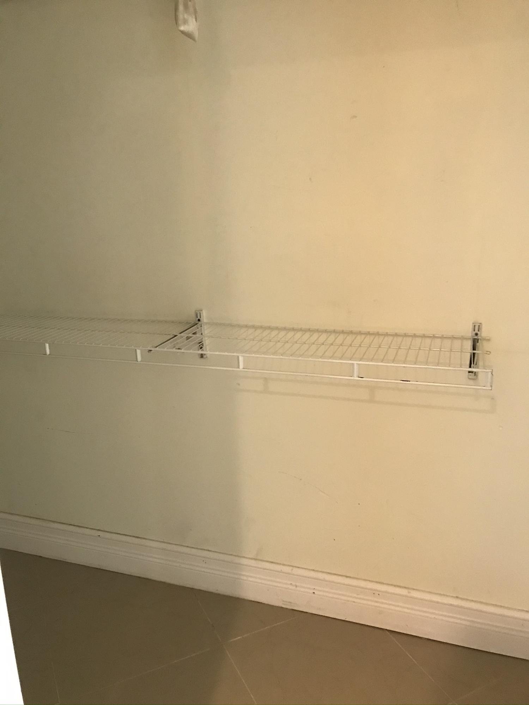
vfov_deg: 63.4
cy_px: 352
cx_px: 264
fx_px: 571
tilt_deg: -14.5
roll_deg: +2.7
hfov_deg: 49.7
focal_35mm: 28
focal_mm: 3.99
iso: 80
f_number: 1.8
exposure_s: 1/15
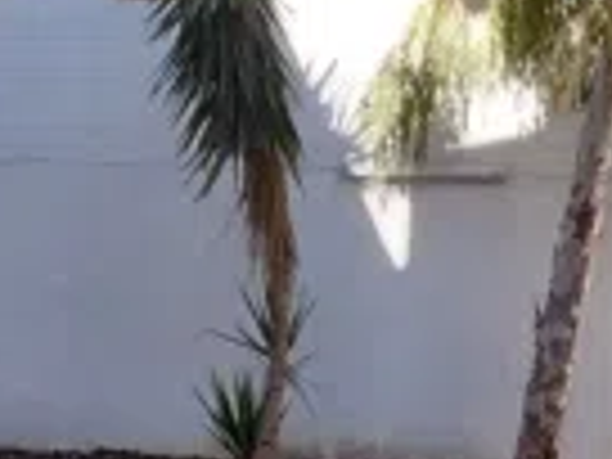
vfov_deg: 21.4
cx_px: 544
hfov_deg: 27.9
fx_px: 1185
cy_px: 430
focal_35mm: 67
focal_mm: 1.3
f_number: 2.2
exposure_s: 1/497
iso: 64
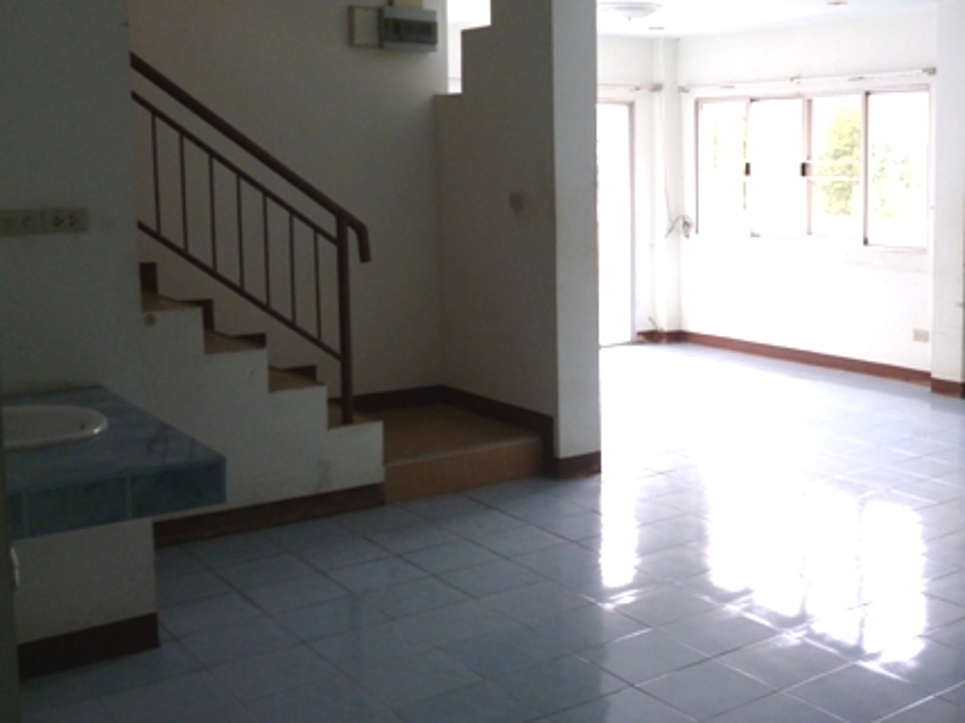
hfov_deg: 43.5
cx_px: 712
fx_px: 1171
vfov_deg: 34.2
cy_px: 289
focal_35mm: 42
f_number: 3.1
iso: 160
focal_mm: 5
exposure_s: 1/60
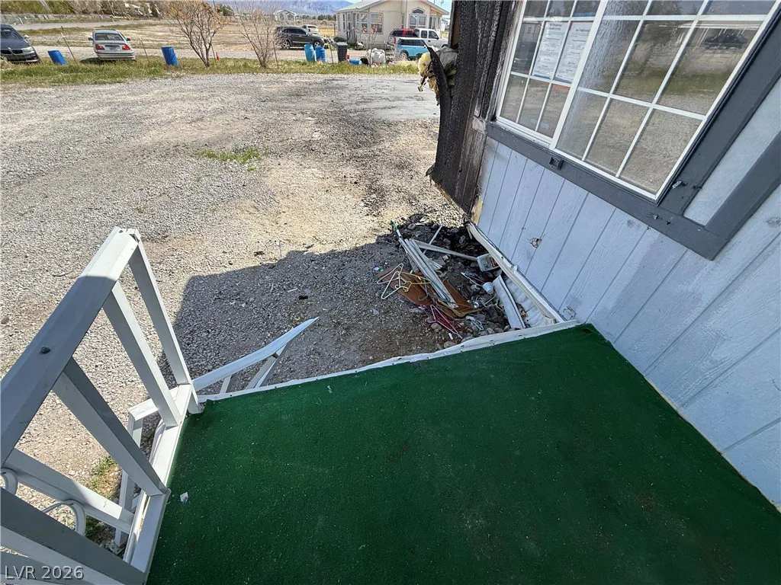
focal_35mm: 14
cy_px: 292
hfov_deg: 102.1
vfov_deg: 85.7
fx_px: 316
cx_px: 390
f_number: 2.2
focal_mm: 2.22
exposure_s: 1/686
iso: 50
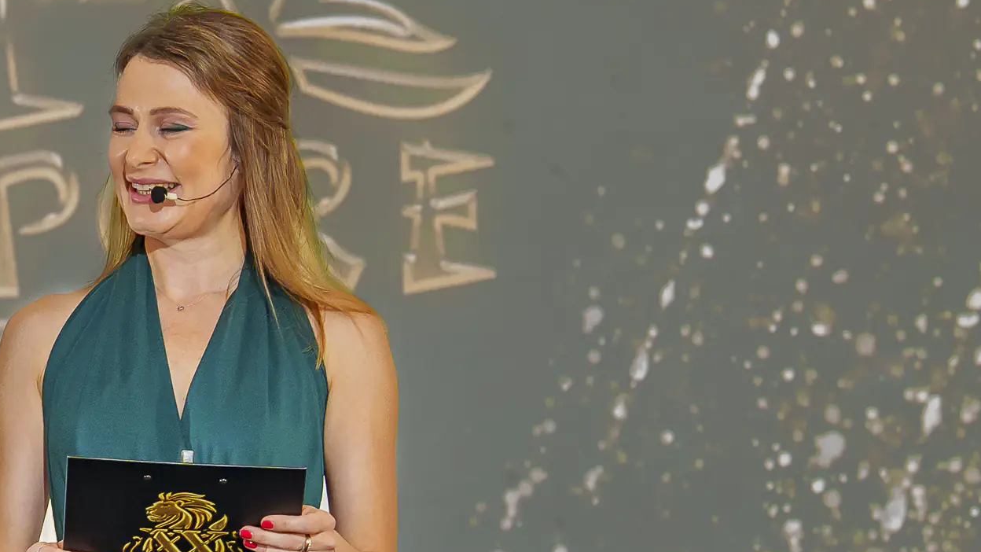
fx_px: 6711
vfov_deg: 4.7
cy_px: 536
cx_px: -302
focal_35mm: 258
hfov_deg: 8.2
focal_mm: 70
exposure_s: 1/250
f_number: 2.8
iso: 1600
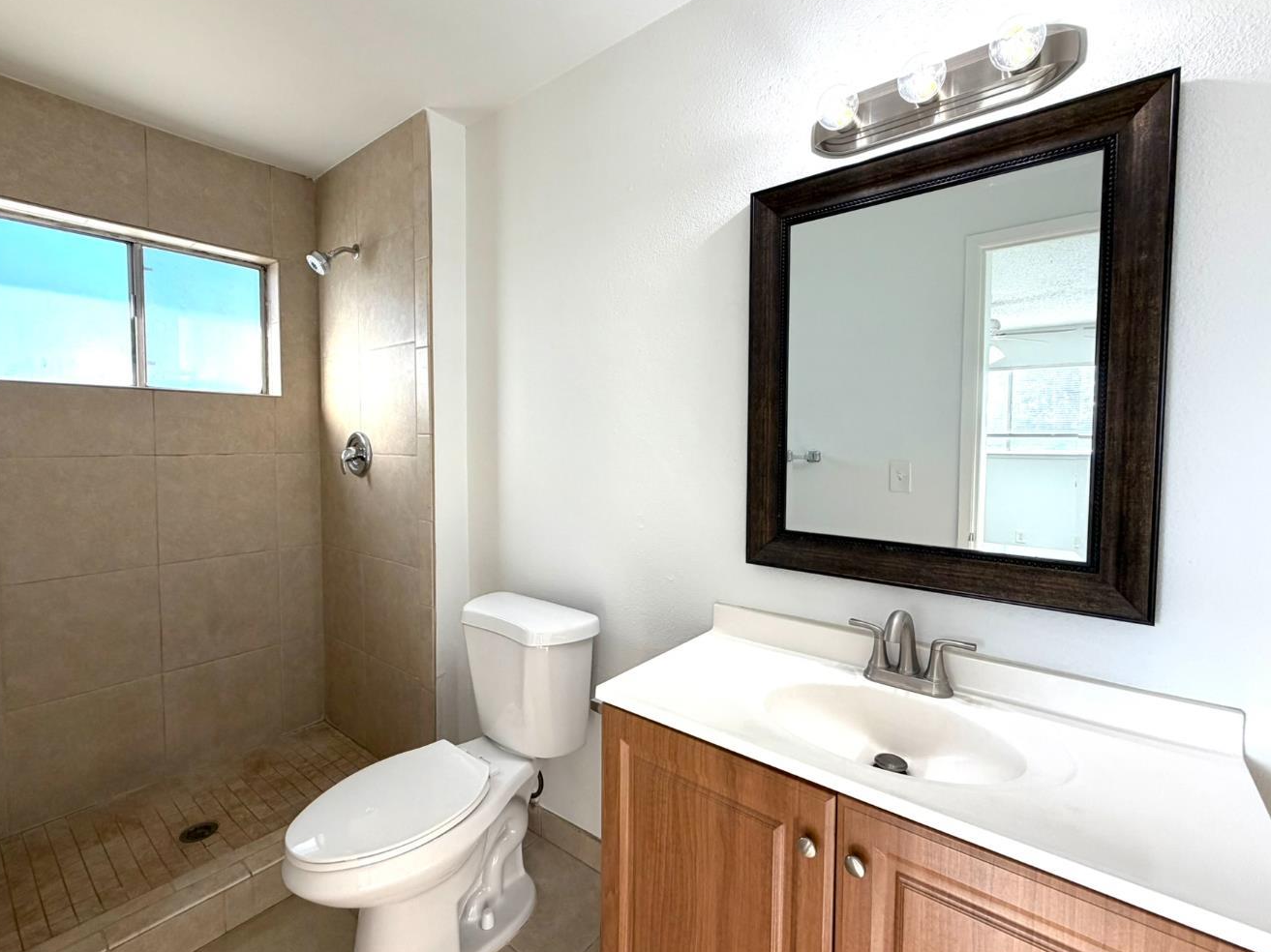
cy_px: 468
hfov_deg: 94.5
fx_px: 587
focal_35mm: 16
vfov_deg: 78.1
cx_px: 620
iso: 80
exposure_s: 1/120
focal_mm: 2.22
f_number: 2.2
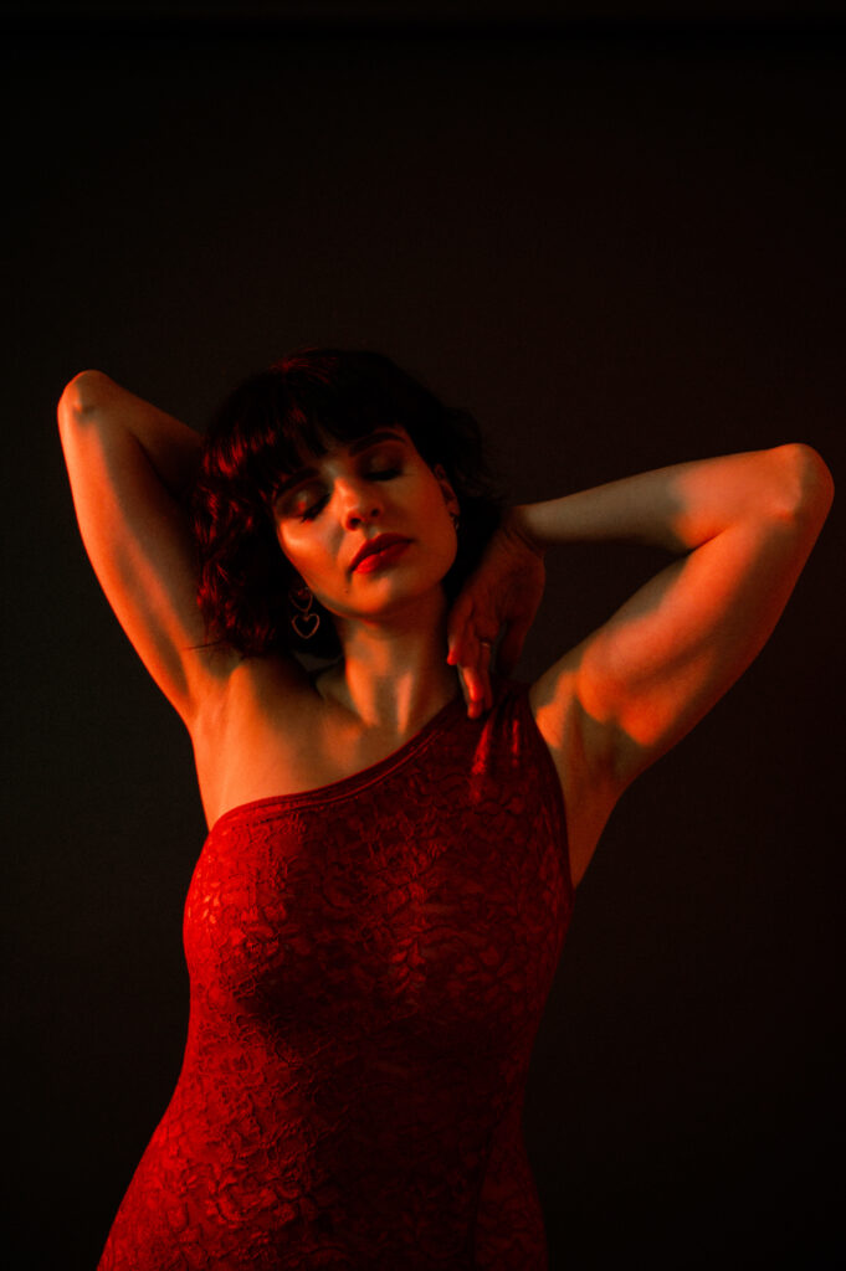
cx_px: 423
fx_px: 989
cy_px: 636
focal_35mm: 28
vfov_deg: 65.5
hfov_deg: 46.3
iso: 1600
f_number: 4
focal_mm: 28
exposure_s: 1/160
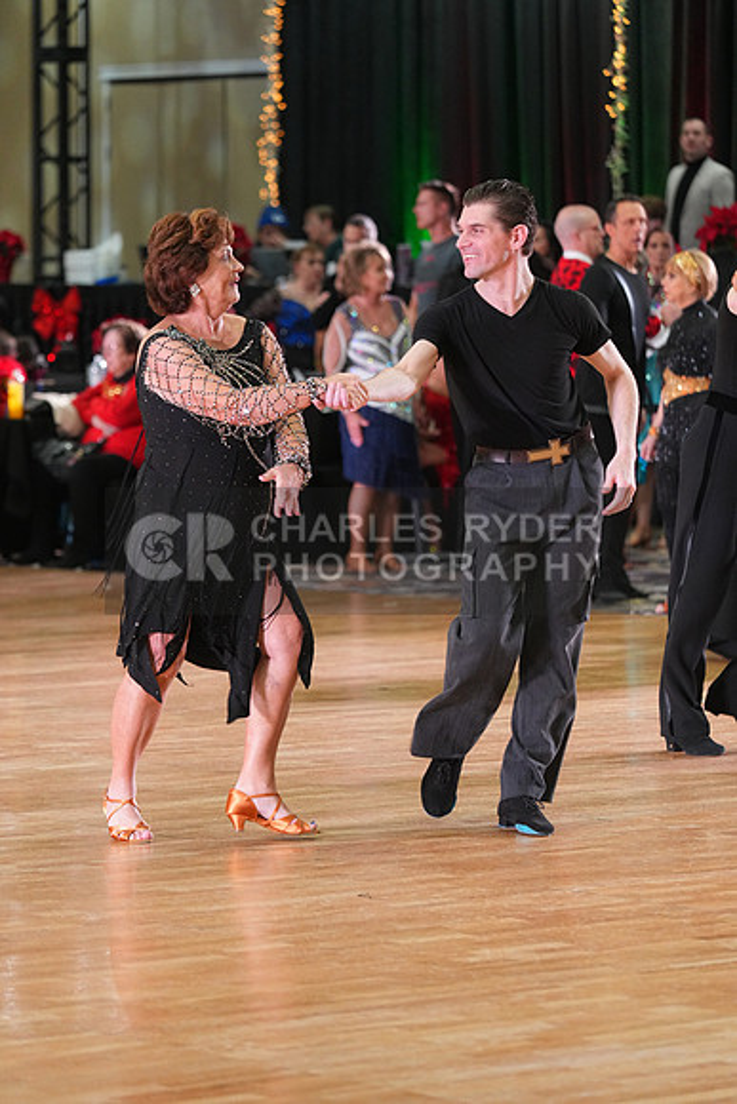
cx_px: 368
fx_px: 5125
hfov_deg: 8.2
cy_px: 552
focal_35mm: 167
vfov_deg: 12.3
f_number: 4
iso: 2500
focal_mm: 167
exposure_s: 1/200
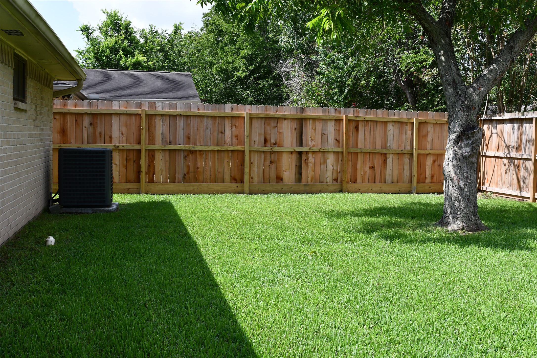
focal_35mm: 36
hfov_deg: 53.1
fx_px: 537
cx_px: 268
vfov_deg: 36.9
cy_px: 179
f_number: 8
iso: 200
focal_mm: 24
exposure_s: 1/250
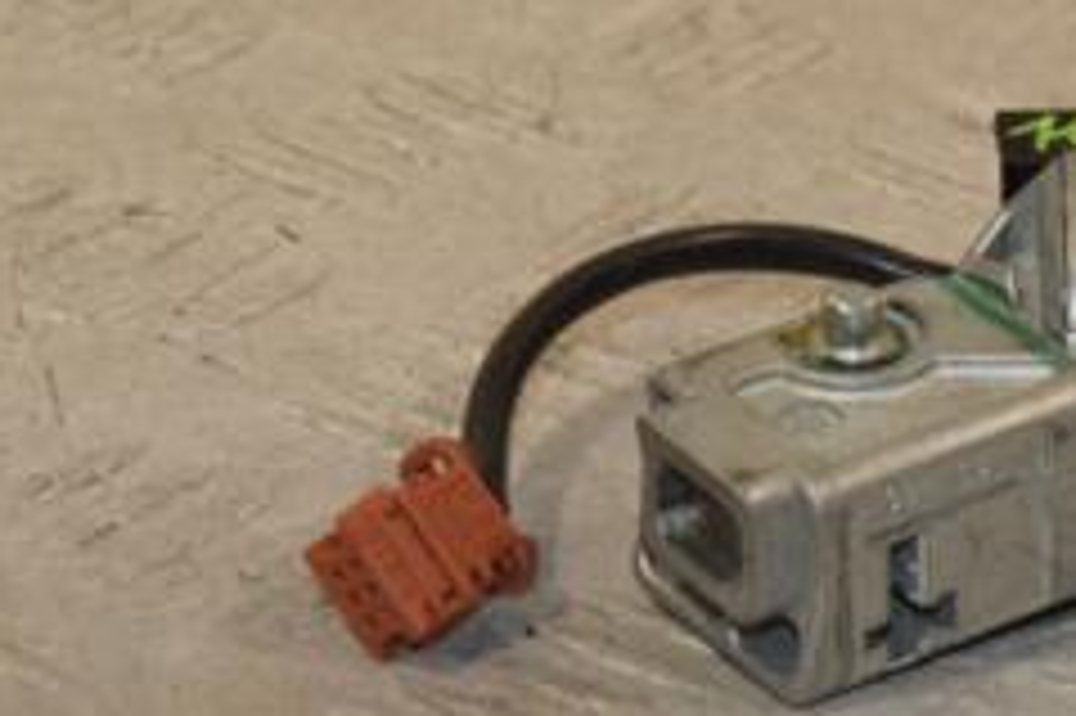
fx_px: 5854
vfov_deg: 7.0
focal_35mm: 196
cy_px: 504
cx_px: 1301
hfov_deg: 10.3
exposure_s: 1/200
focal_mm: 52
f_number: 8
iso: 800
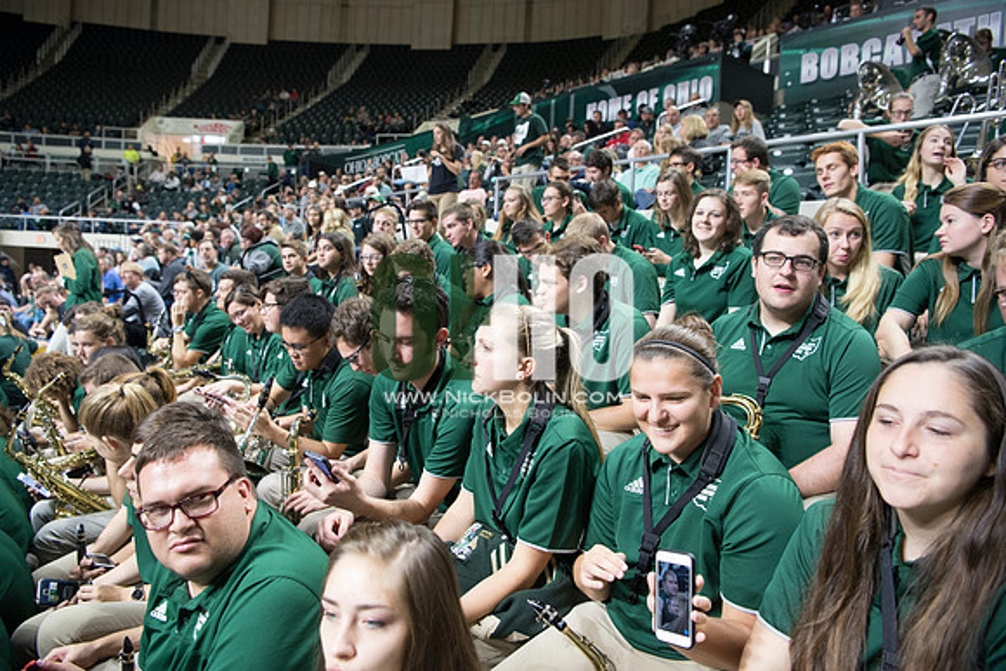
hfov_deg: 73.7
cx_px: 503
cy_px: 336
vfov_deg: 53.2
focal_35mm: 24
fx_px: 671
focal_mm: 24
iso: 2000
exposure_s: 1/125
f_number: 3.5
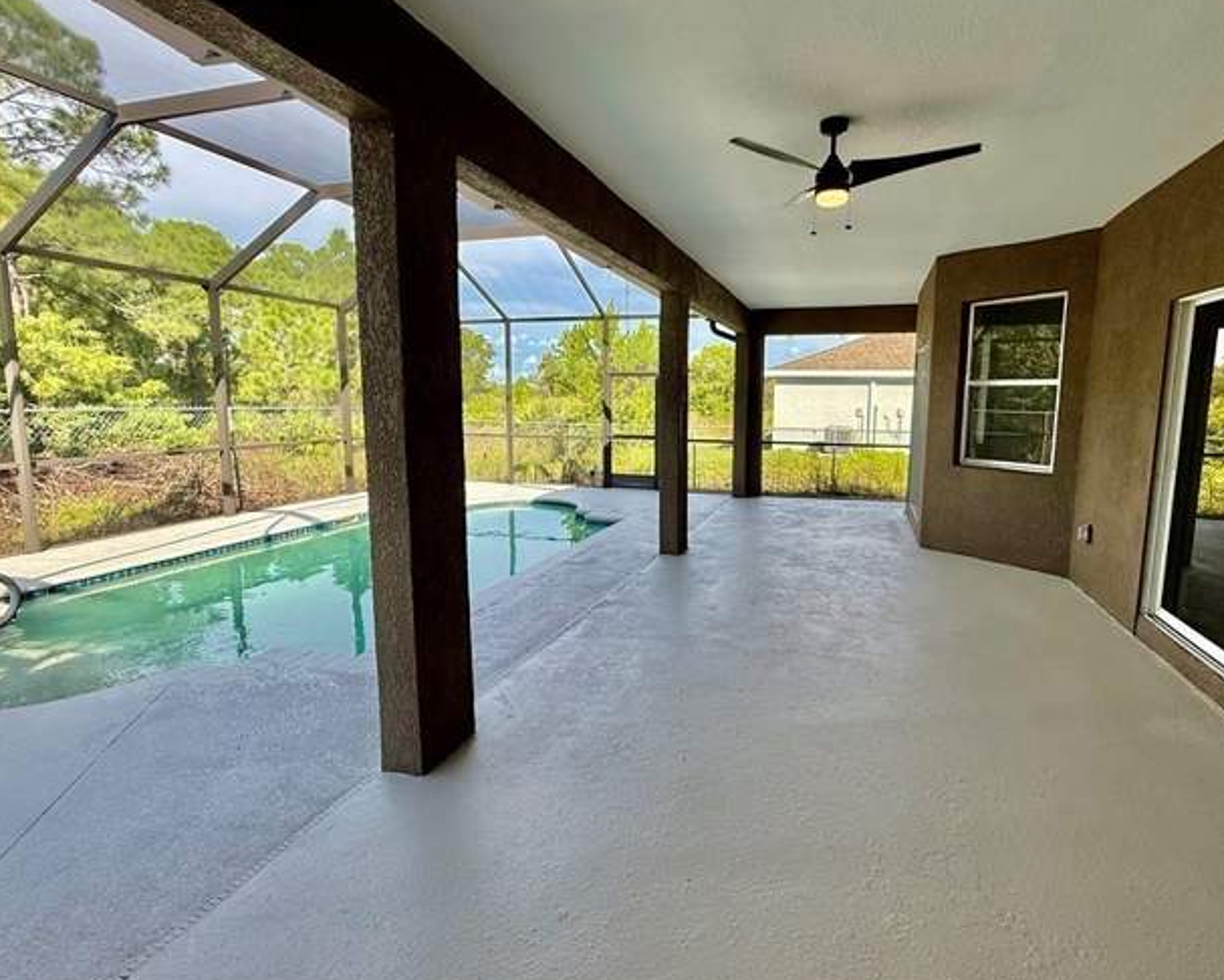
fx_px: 652
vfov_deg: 73.8
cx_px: 671
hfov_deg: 86.1
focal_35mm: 18
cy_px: 484
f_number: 2.2
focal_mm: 2.22
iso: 50
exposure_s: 1/458
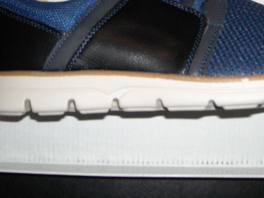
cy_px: 38
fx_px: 504
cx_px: 169
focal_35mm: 66
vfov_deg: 22.0
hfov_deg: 29.2
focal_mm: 5.7
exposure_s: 1/60
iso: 200
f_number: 2.8
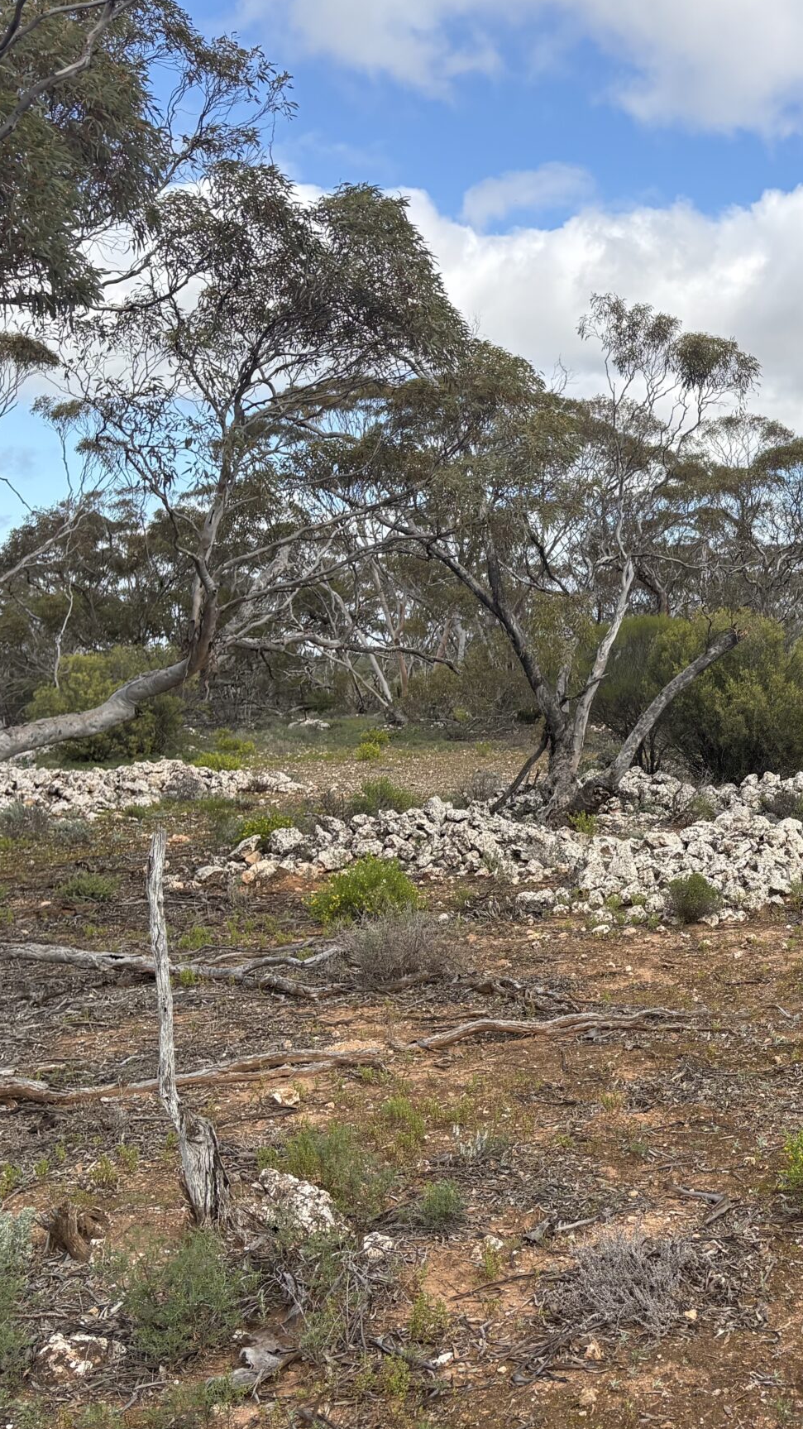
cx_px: 896
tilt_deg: -5.0
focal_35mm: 42
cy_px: 736
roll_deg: +1.7
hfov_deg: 26.0
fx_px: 1590
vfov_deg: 48.4
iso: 50
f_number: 1.6
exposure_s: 1/1901
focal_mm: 5.96
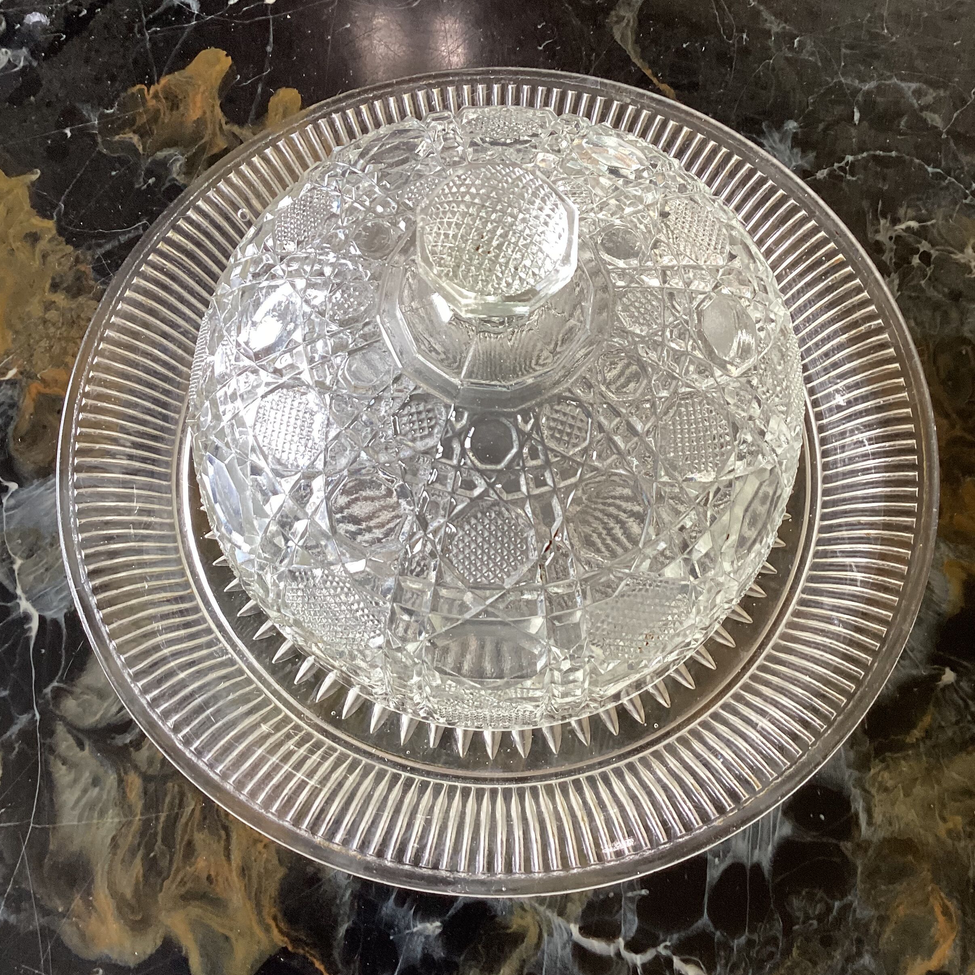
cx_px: 488
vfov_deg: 44.9
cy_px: 489
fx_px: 1179
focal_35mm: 37
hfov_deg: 44.9
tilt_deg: -71.3
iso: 100
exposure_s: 1/60
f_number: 2.4
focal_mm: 3.3
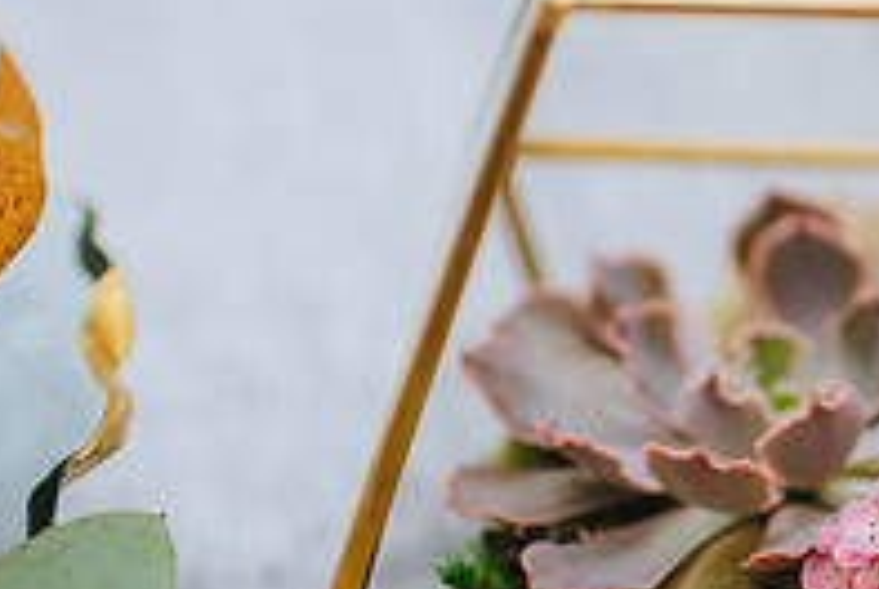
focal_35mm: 103
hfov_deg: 19.4
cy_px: 489
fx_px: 2519
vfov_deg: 13.3
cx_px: 830
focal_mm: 35
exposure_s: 1/160
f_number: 2
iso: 1250
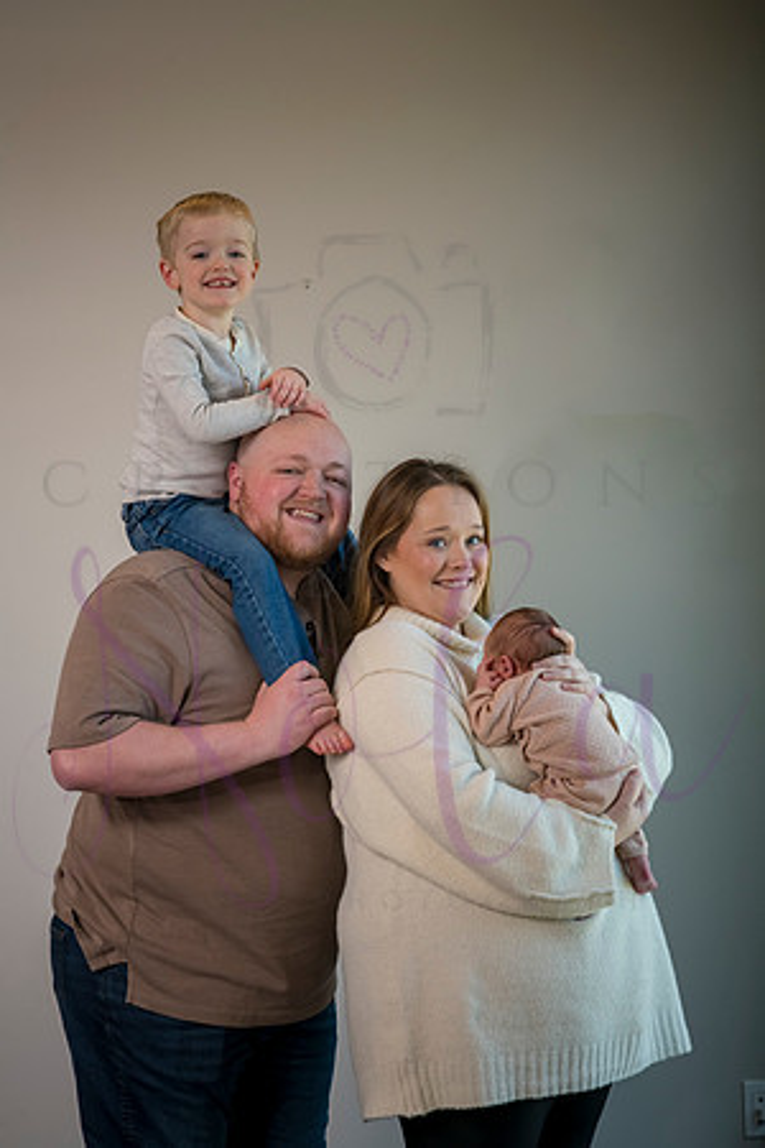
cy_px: 574
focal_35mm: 85
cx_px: 382
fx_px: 2709
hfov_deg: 16.1
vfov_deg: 23.9
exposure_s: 1/250
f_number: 8
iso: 500
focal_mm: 85
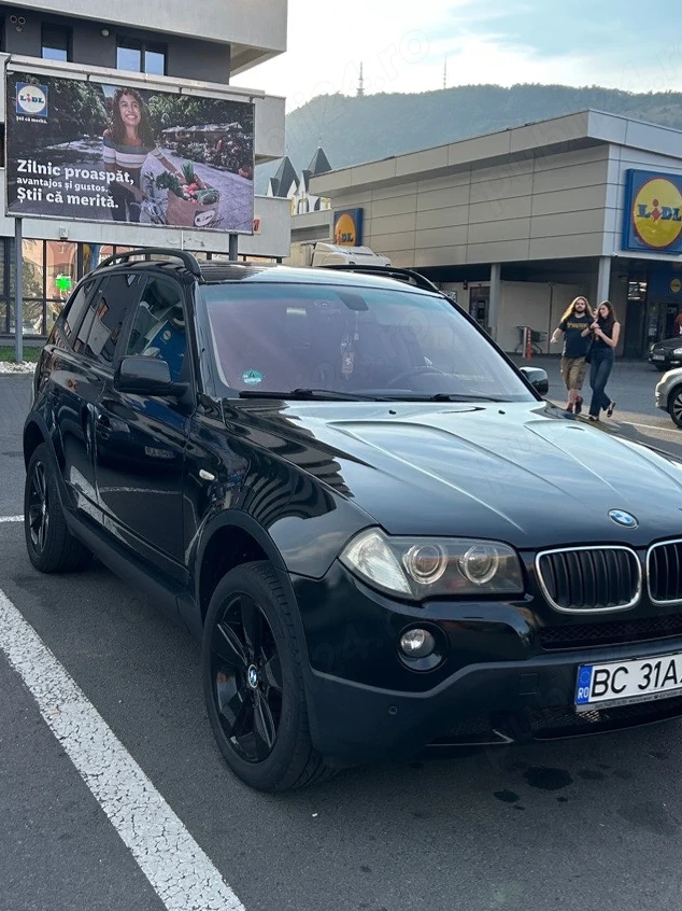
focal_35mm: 41
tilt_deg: -4.9
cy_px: 438
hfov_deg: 35.1
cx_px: 385
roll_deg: -2.4
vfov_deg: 45.8
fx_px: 1078
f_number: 1.5
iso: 50
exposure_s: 1/1511
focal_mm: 5.7
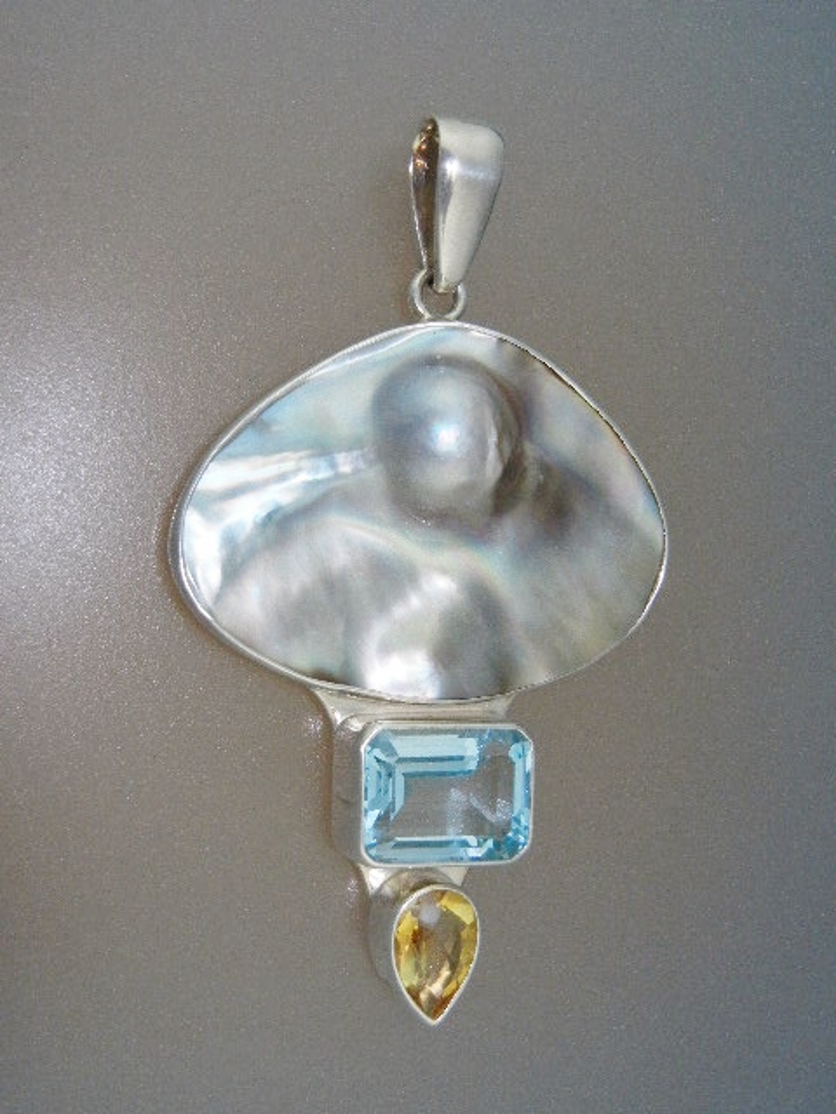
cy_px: 557
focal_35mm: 52
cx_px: 418
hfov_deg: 28.0
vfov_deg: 36.8
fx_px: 1674
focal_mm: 9.3
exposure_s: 1/30
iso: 593
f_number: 7.8
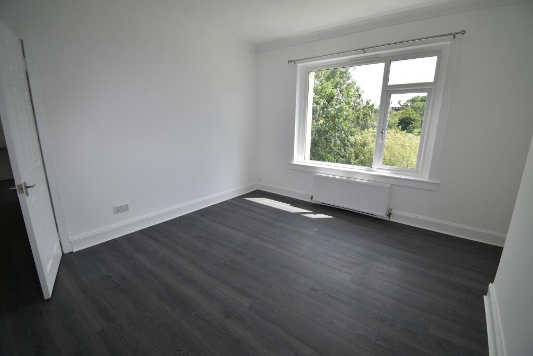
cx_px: 266
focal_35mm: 15
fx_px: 222
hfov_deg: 100.4
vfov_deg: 77.3
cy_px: 178
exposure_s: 1/250
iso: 200
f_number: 5.6
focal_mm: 10
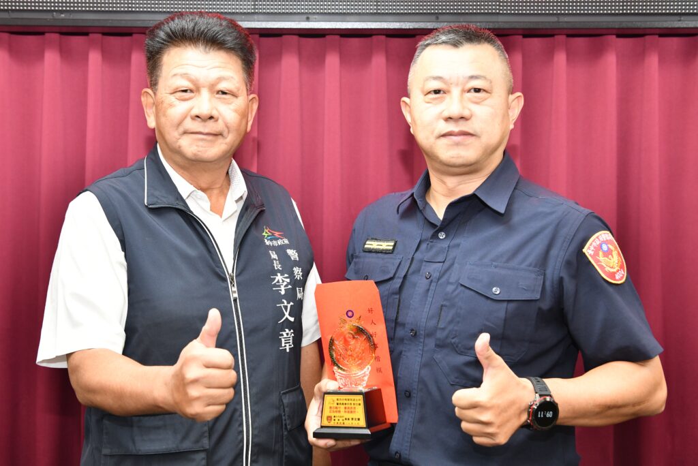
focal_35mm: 40
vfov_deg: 33.4
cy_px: 233
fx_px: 776
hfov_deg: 48.4
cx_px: 349
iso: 1000
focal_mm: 40
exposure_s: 1/60
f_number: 5.6
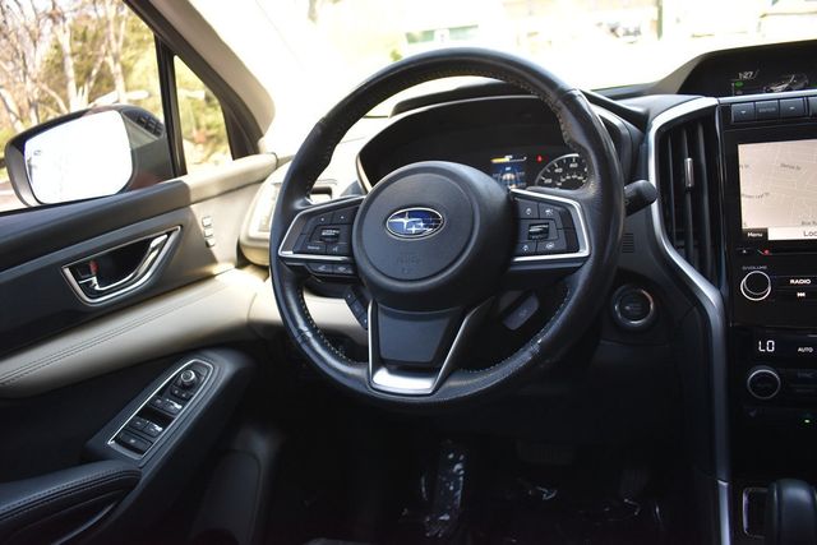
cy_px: 272
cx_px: 408
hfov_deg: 67.4
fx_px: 613
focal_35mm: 27
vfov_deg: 48.0
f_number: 3.5
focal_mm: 18
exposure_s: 1/200
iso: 800
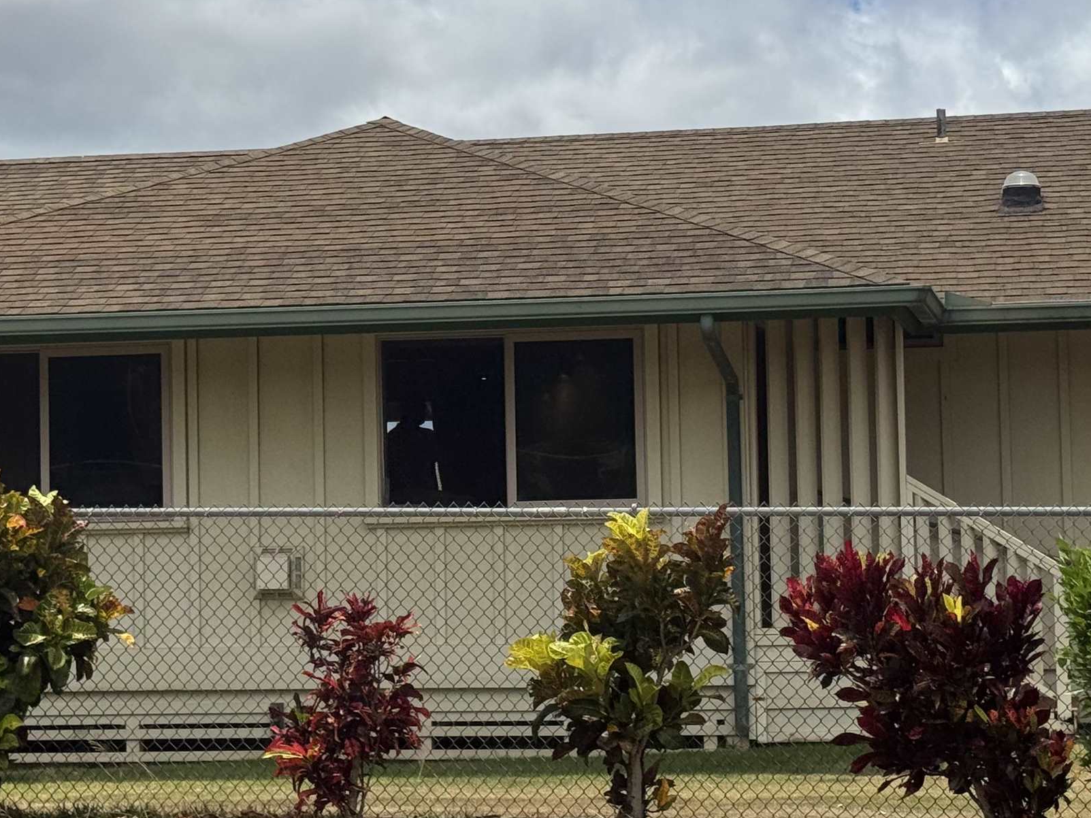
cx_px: 541
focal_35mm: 92
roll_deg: +1.1
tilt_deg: +3.3
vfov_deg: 16.1
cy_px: 342
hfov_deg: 21.3
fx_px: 2899
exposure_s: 1/7092
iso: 64
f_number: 1.78
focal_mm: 6.76
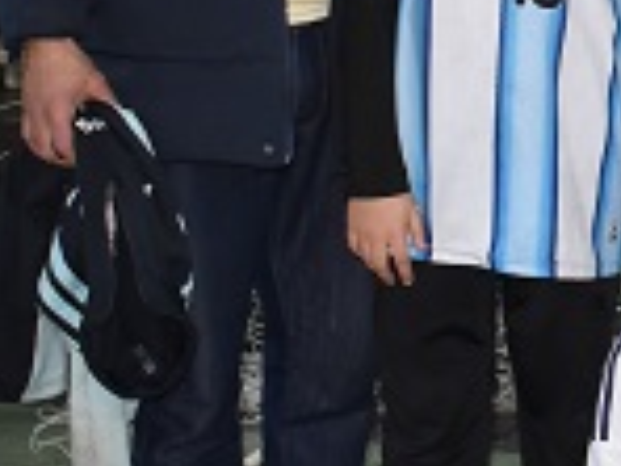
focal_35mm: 152
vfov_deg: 9.7
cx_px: 1020
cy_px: 34
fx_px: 2727
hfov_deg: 12.2
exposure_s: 1/60
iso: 1250
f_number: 4
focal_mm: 26
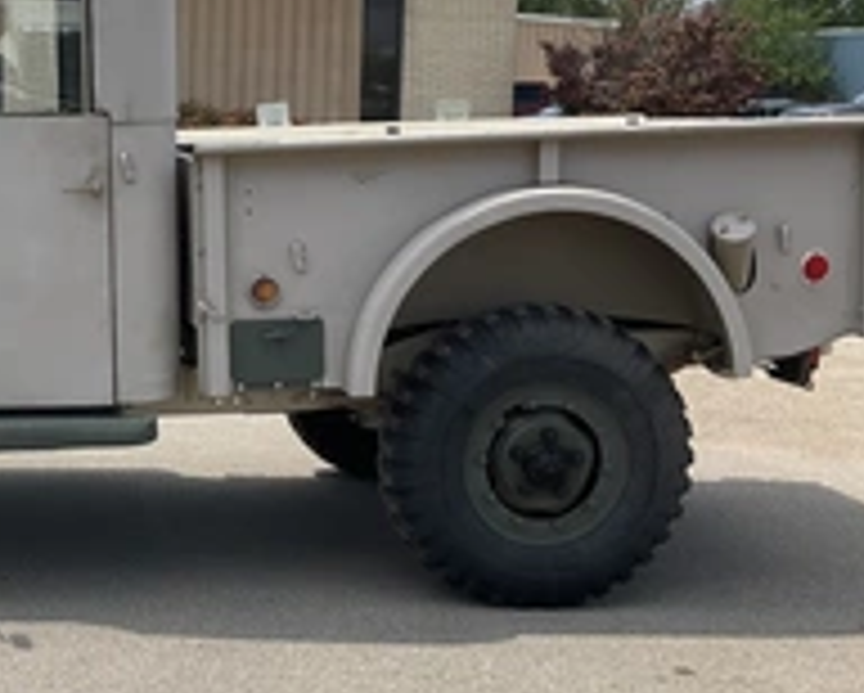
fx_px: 1510
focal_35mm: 59
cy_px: 310
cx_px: 90
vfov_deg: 25.8
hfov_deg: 30.5
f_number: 1.8
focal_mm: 3
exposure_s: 1/1730
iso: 25
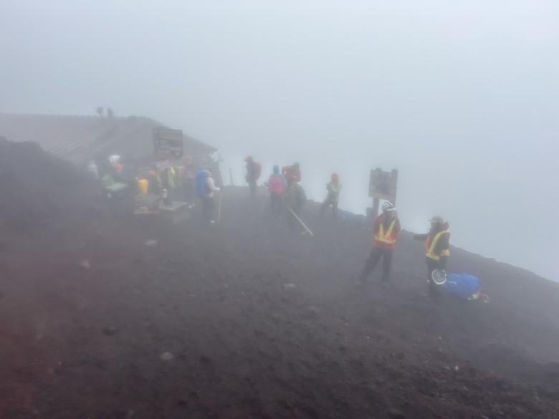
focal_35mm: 26
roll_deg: +1.1
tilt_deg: -14.2
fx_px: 420
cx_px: 280
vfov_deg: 53.1
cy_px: 210
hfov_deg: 67.3
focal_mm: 5.7
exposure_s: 1/2208
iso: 50
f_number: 1.5
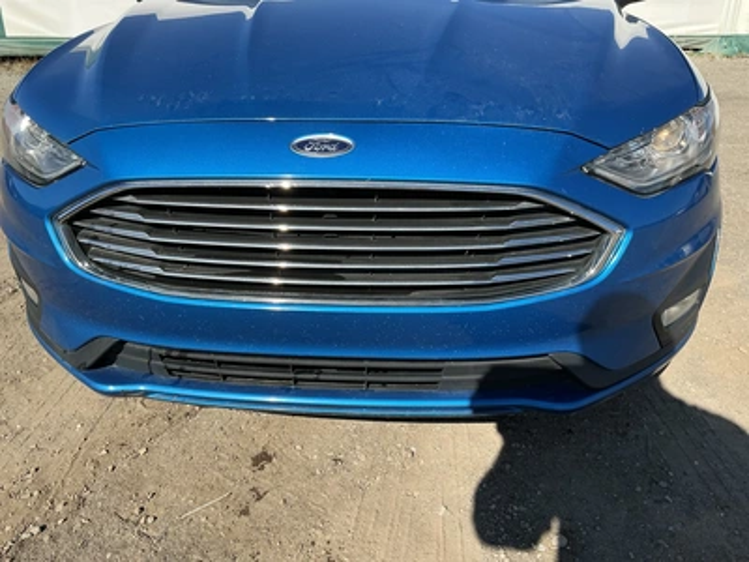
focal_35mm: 28
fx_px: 606
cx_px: 374
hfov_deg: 63.4
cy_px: 281
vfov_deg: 49.7
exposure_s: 1/1144
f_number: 1.8
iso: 25
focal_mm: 3
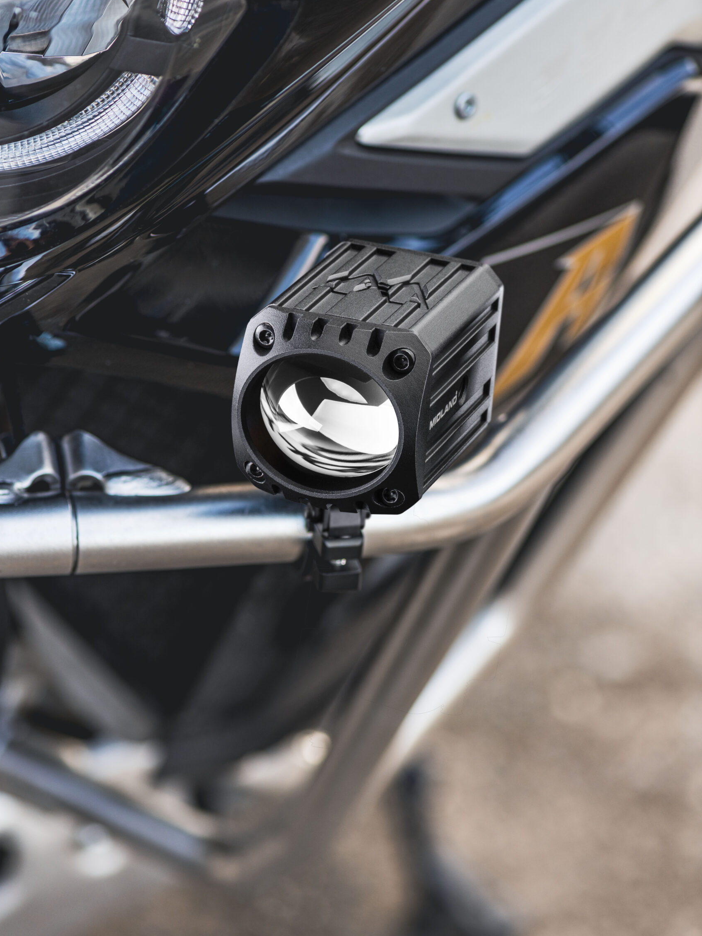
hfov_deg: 13.0
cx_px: 350
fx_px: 3083
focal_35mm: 114
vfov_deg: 17.3
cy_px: 474
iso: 400
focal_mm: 105
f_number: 5
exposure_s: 1/200
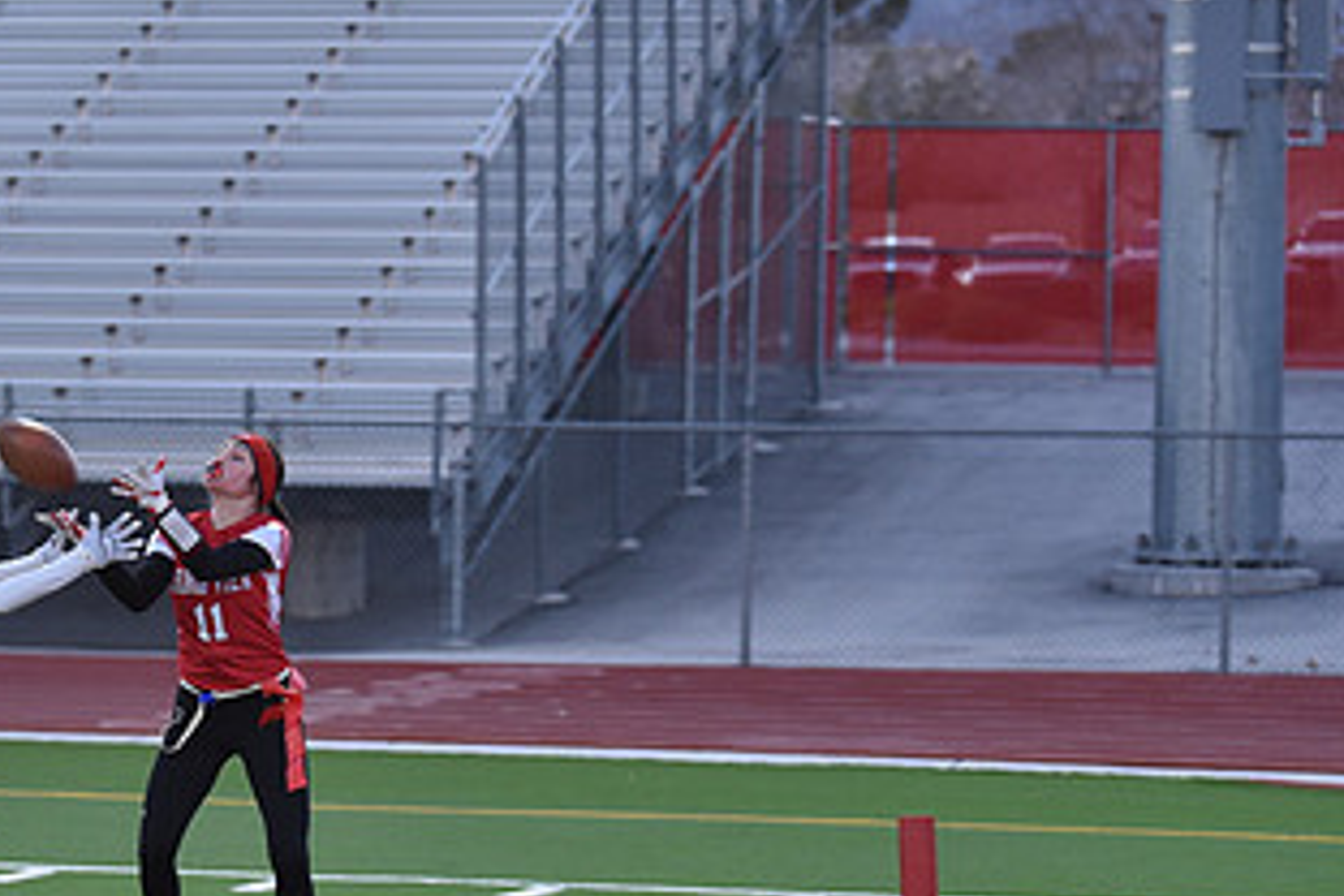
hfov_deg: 11.0
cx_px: 155
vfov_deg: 7.4
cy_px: 571
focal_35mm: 186
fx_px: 6943
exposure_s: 1/500
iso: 800
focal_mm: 100
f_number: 2.8
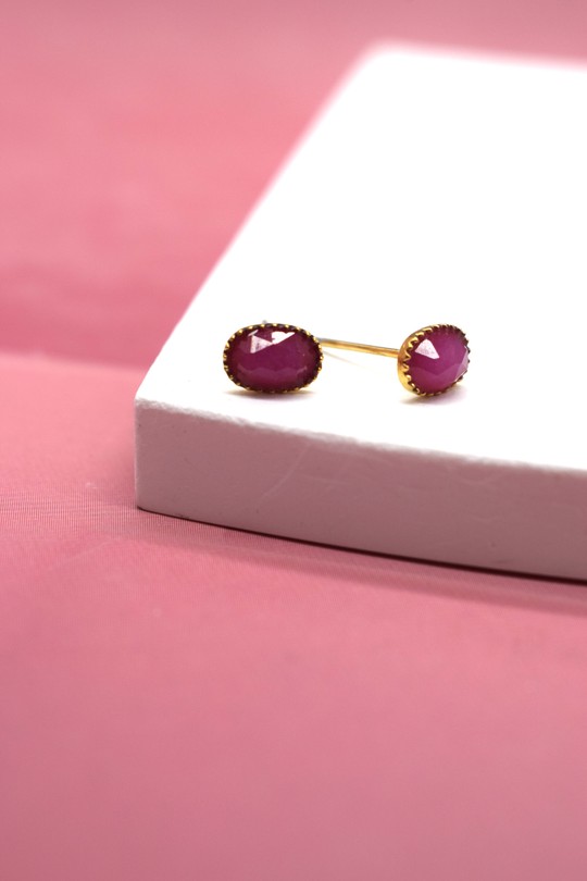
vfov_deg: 24.6
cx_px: 294
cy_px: 440
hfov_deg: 16.6
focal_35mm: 82
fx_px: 2018
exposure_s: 1/250
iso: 400
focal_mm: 55
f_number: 8
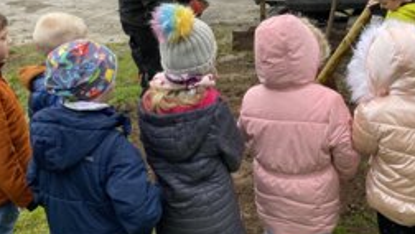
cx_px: 260
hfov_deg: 45.1
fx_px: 495
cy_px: 0
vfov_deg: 25.3
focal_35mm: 45
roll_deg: +2.7
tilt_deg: -9.8
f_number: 1.8
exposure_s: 1/120
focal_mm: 4.25
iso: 125
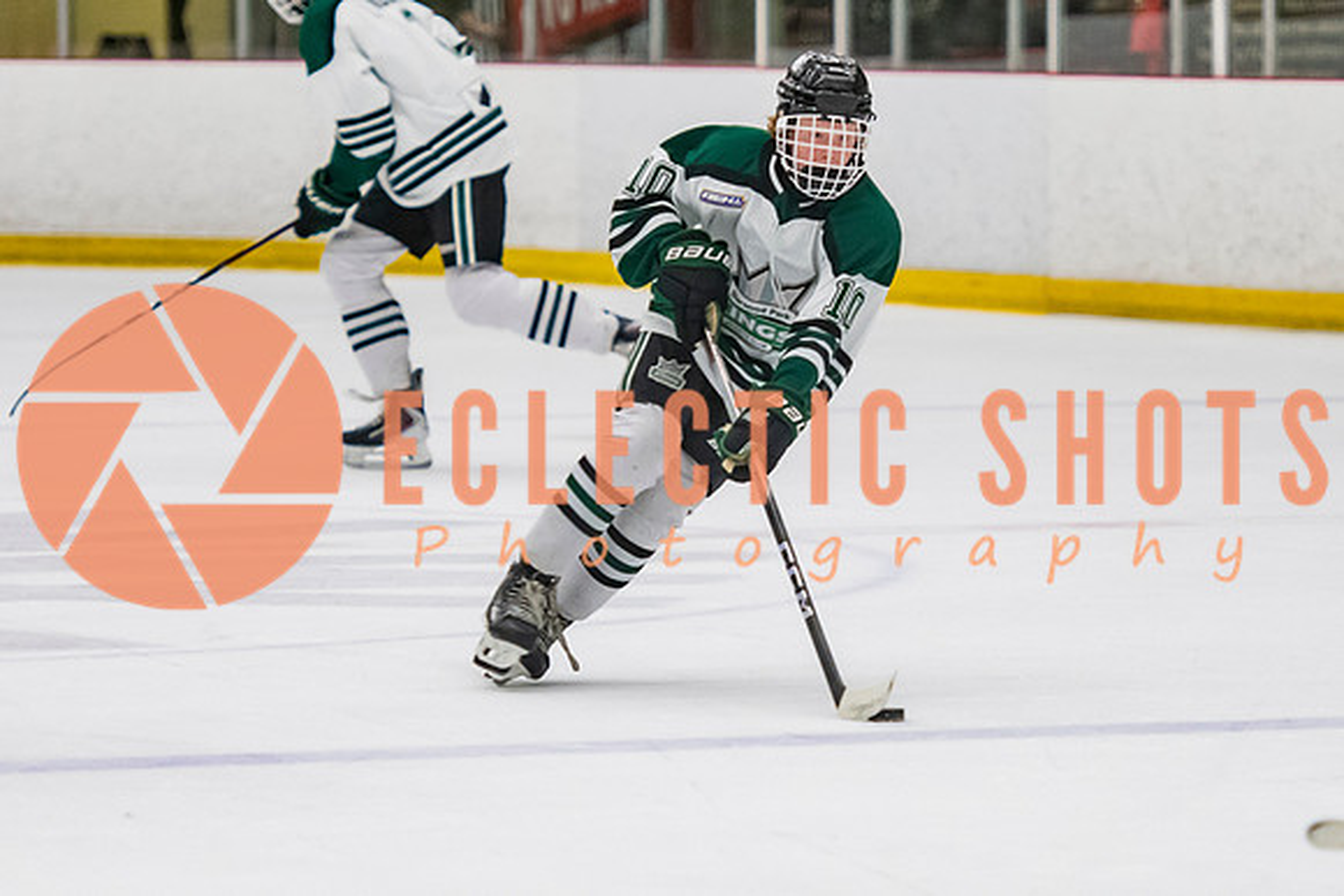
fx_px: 12106
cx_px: 726
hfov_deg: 6.4
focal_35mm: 324
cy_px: 446
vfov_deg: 4.2
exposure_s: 1/640
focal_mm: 135
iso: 2000
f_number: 3.2
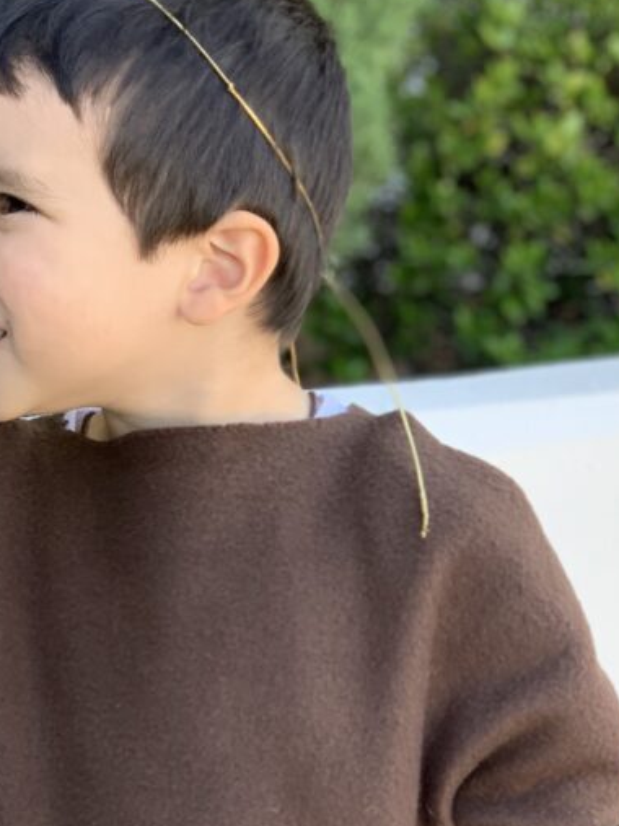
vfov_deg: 18.7
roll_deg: +1.7
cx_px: 145
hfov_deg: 14.0
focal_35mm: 105
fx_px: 2505
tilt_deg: -3.6
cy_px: 420
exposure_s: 1/122
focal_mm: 6
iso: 25
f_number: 2.4
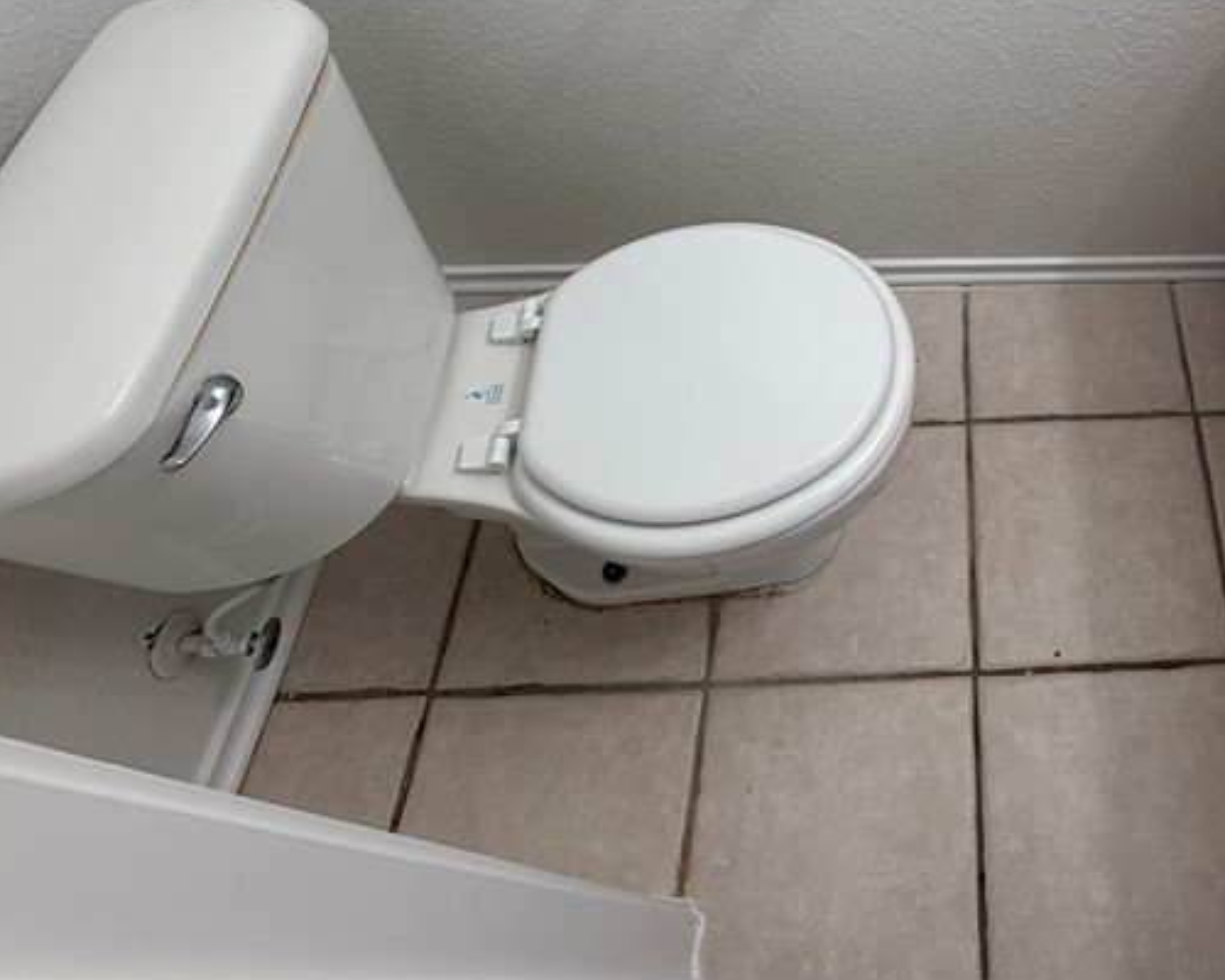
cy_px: 167
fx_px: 1015
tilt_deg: -49.4
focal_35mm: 28
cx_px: 995
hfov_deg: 57.2
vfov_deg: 48.0
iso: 80
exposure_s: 1/120
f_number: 2.2
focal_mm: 2.22
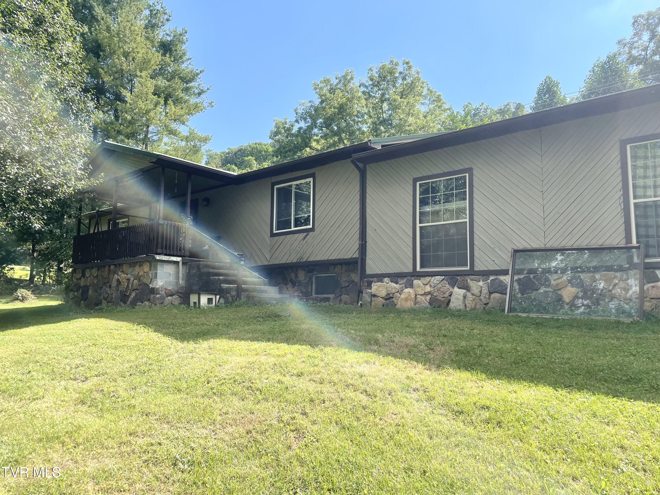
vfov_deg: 53.1
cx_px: 330
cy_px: 248
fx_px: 496
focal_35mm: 26
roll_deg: -0.7
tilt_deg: +9.8
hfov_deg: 67.3
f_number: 1.6
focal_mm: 4.2
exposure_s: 1/1667
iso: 32
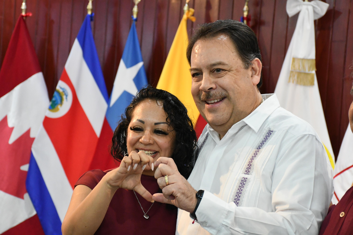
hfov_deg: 21.9
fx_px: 912
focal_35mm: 93
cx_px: 176
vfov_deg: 14.7
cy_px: 118
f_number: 6.3
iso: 4000
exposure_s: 1/60
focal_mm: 62
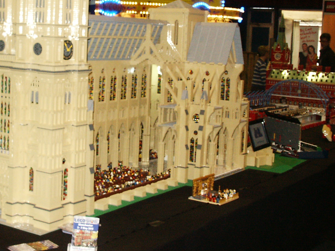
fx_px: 639
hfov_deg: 29.2
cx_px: 115
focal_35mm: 66
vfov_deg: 22.1
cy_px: 67
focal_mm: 7.18
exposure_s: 1/45
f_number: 3
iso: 200
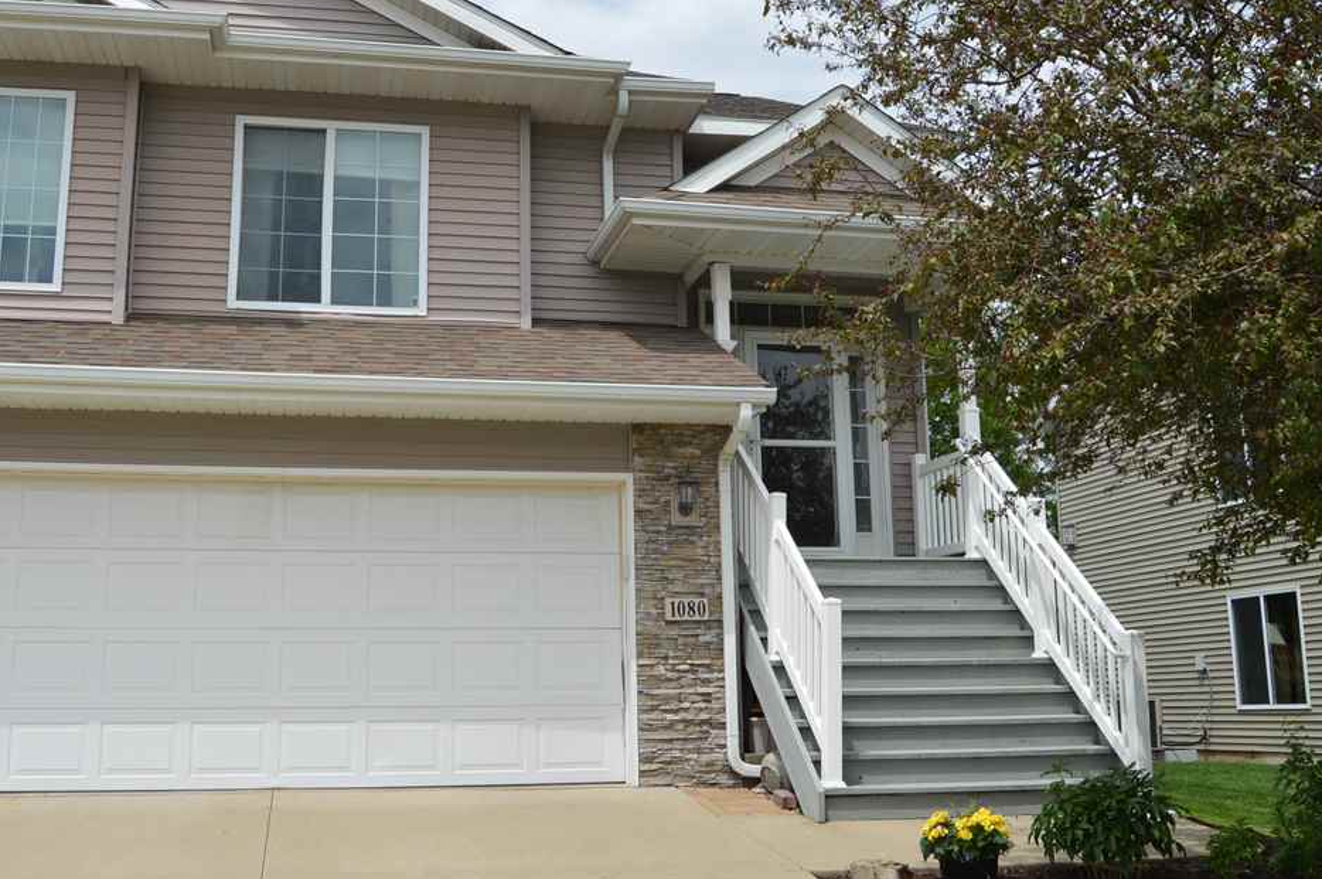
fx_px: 1357
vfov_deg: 35.8
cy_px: 376
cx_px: 587
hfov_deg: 51.8
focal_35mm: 37
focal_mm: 18
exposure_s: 1/320
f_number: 9
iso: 100
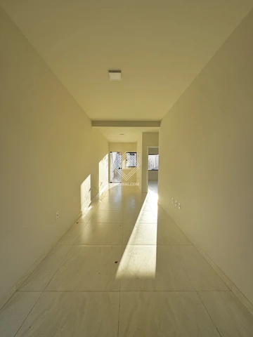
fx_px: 136
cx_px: 126
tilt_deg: -1.8
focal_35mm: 14
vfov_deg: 102.1
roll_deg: -0.9
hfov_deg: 85.7
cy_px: 168
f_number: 2.2
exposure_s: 1/720
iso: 40
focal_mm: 2.22
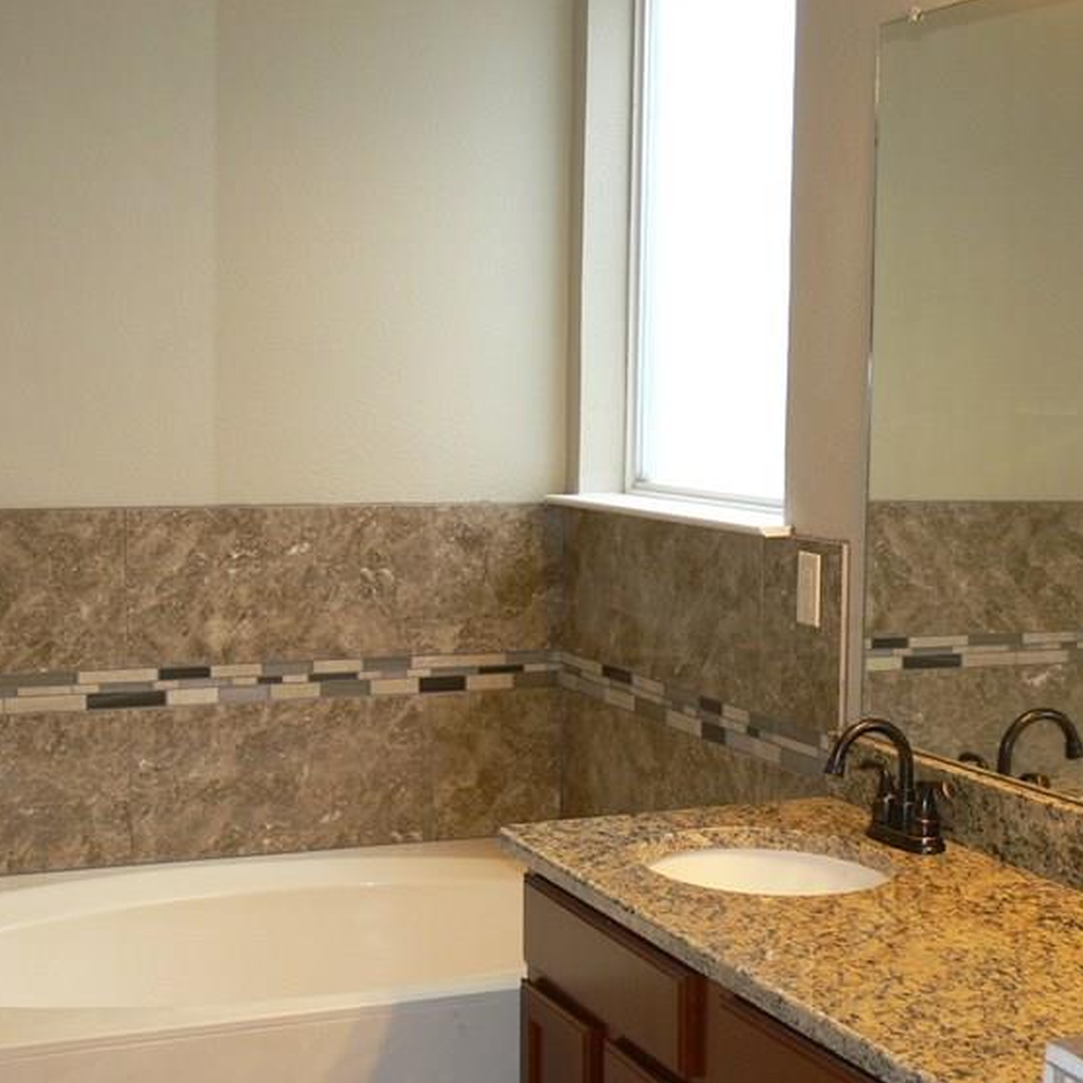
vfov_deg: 30.0
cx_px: 859
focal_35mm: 57
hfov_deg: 29.4
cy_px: 649
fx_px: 2018
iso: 100
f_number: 2.8
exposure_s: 1/30
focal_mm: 7.4
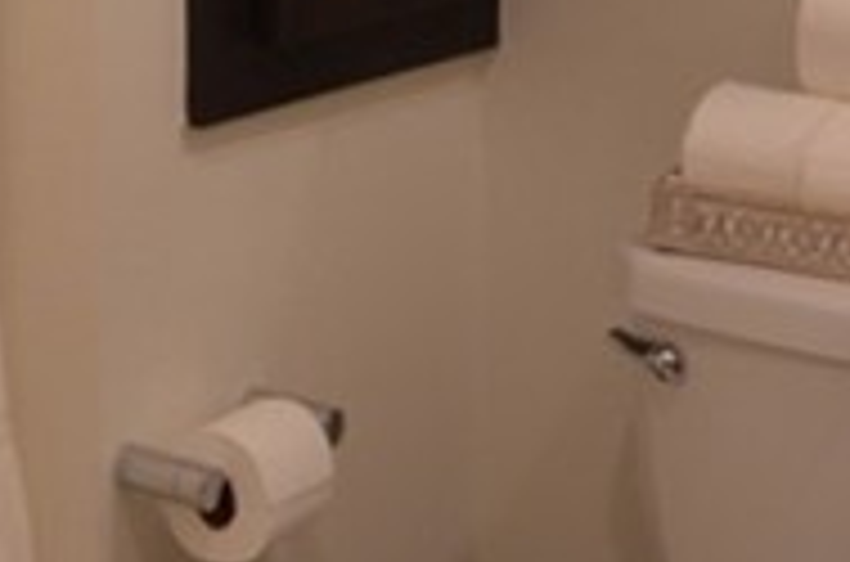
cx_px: 99
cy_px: -166
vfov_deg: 11.6
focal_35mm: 114
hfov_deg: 17.7
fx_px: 2685
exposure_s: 1/60
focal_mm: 14
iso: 400
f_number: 4
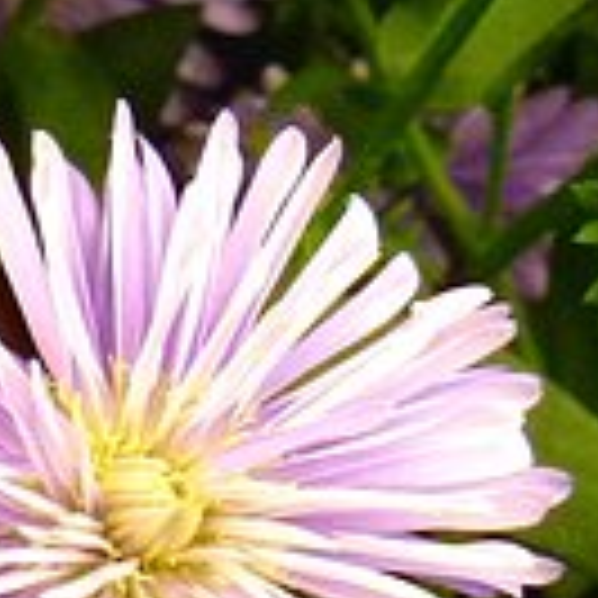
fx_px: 4652
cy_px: 283
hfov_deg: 7.1
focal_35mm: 238
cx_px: -567
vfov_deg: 7.4
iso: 400
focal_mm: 6.3
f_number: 3.5
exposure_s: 1/30
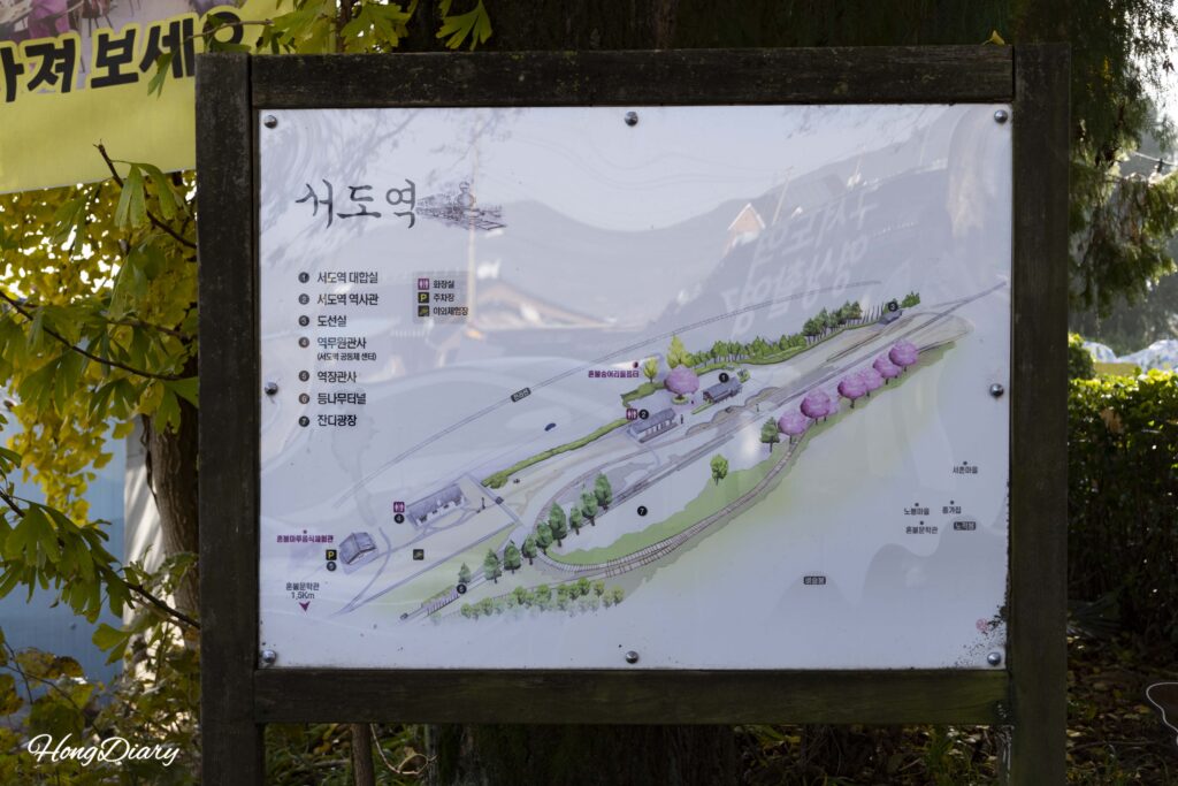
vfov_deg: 27.0
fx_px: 1636
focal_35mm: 50
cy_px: 393
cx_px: 589
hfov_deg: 39.6
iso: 160
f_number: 7.1
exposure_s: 1/160
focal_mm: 50
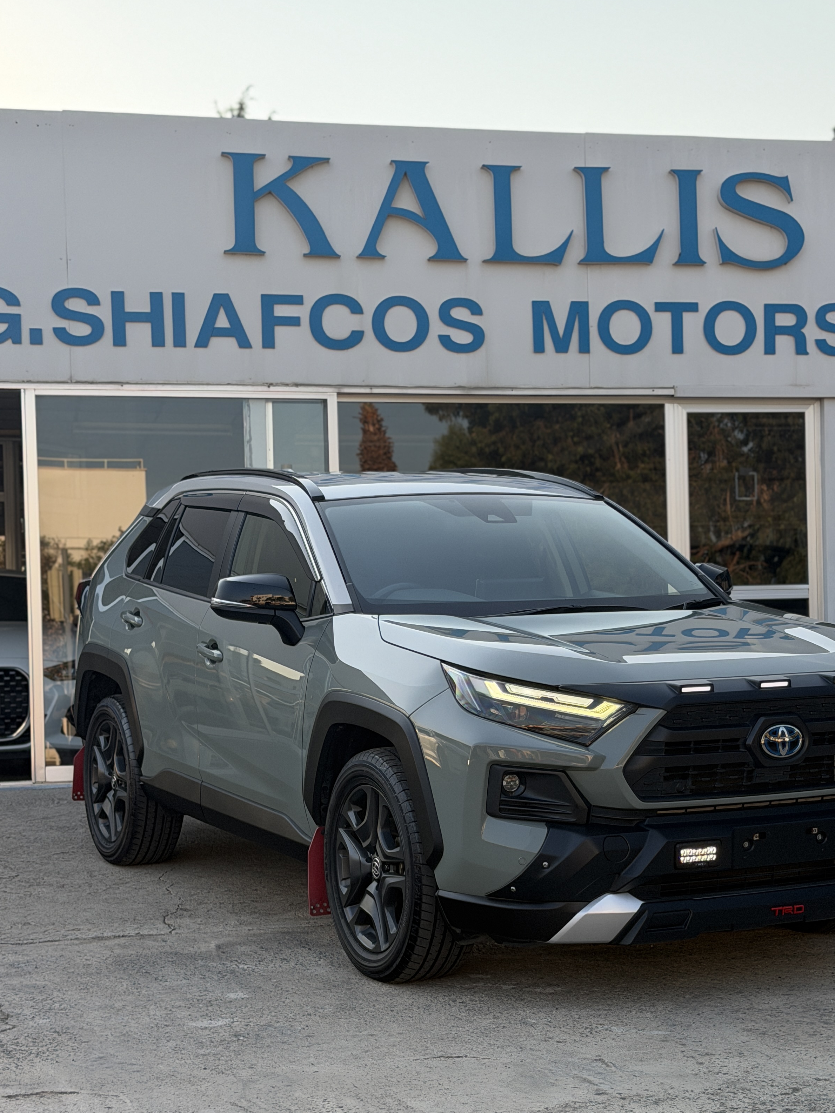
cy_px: 669
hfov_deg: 24.0
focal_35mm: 61
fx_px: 1962
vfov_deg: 31.6
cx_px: 501
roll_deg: +0.8
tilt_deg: -0.6
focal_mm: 6.76
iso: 80
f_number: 1.78
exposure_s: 1/675
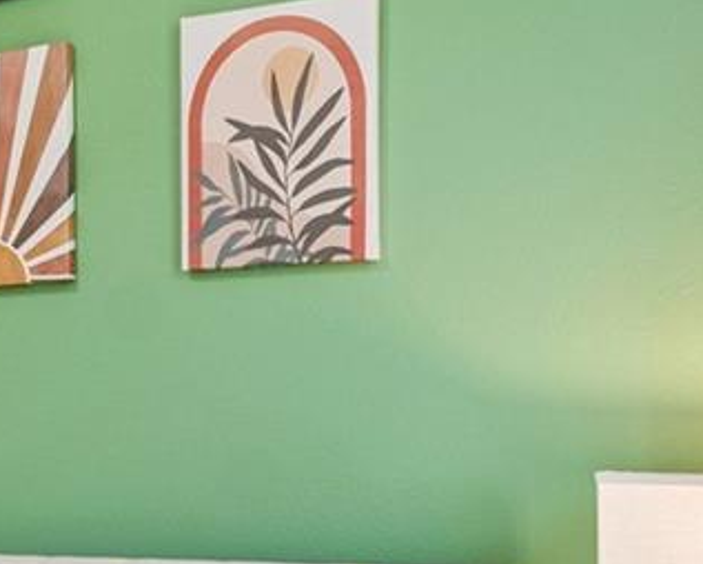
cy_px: 489
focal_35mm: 71
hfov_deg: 24.0
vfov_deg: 21.2
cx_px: -175
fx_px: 1478
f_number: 7.1
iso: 100
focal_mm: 10
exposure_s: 1/6
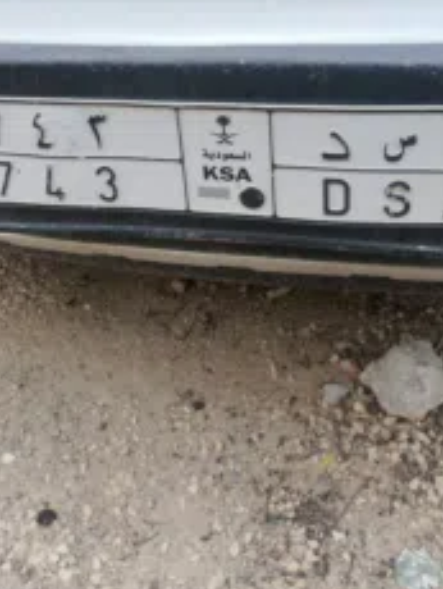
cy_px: 115
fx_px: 681
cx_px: 220
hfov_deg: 36.0
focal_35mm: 40
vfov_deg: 44.4
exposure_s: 1/60
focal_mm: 5.25
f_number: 1.7
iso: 439
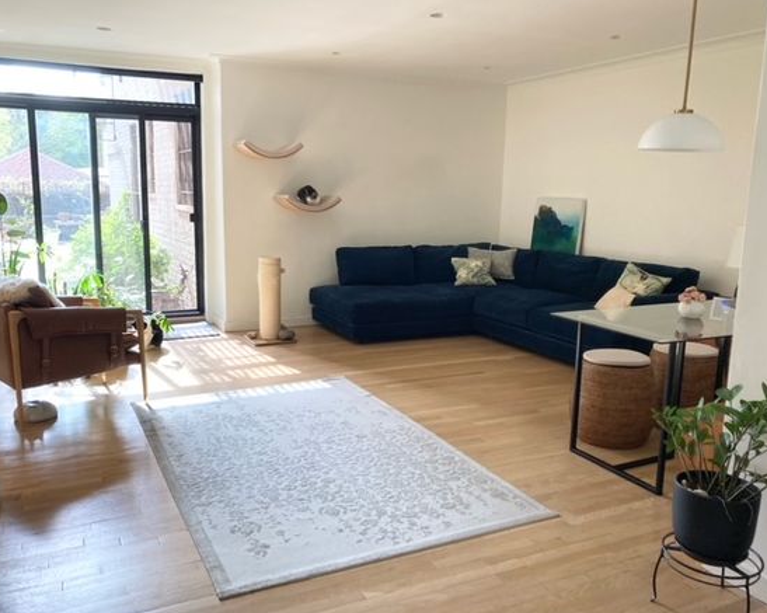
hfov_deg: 58.8
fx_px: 681
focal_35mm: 30
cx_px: 363
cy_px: 311
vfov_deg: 48.5
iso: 80
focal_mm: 3.99
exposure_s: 1/120
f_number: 1.8
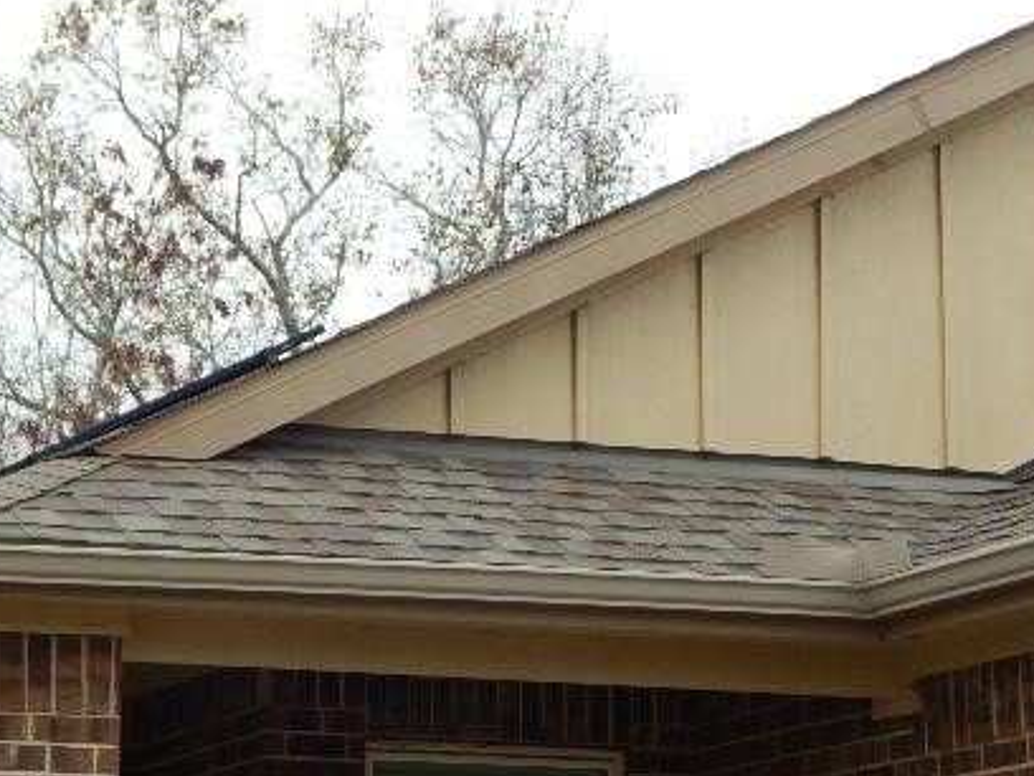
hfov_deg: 13.5
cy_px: 459
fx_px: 4361
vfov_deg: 10.2
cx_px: 365
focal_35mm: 146
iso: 125
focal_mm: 16.6
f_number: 4.4
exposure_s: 1/125
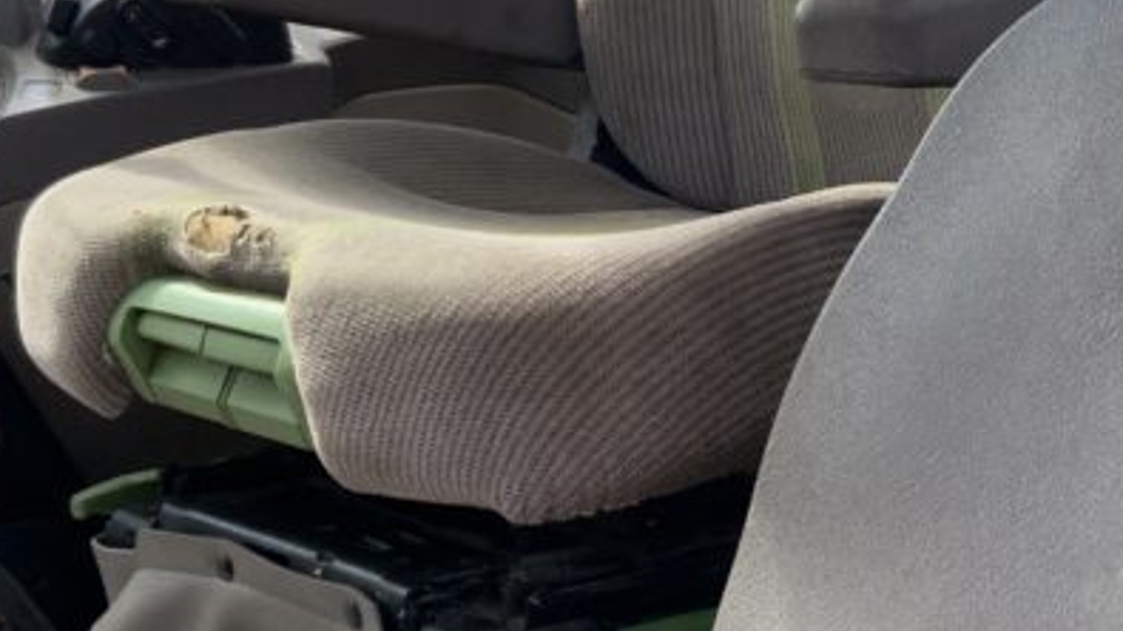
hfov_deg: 25.3
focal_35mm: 82
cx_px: 961
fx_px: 2441
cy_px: 250
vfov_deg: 14.7
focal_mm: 3
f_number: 1.8
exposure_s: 1/322
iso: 16
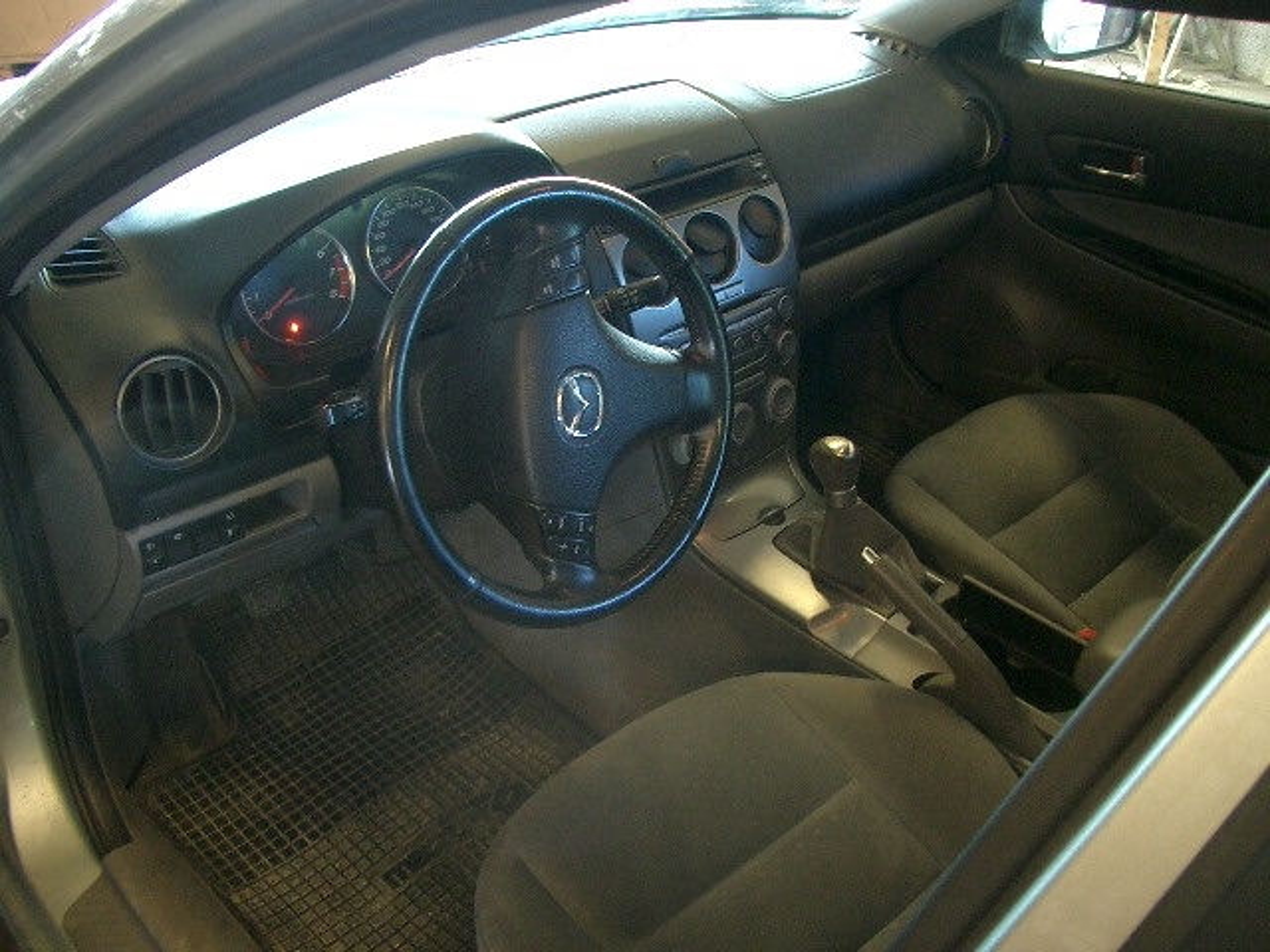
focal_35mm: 35
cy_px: 476
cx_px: 635
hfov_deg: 52.6
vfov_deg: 40.7
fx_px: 1284
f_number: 2.6
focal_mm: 5.8
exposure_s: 1/8
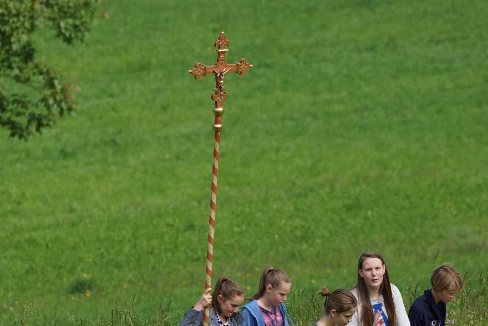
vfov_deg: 2.7
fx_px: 6845
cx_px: 223
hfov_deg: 4.1
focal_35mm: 505
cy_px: 211
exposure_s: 1/400
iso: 100
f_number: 5.6
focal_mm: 250
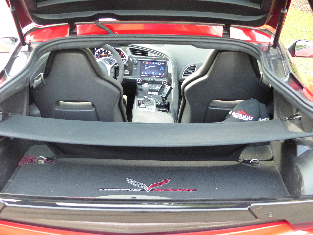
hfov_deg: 36.8
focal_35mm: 52
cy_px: 118
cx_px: 156
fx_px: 470
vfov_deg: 28.0
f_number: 2.8
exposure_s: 1/50
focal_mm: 9.4
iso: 800
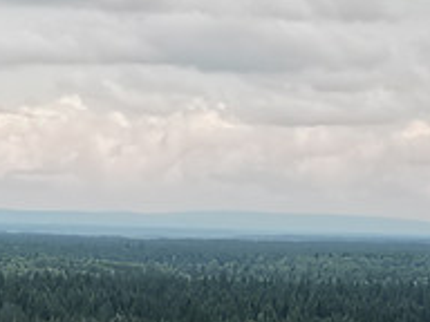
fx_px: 4546
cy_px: 253
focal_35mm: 366
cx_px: -47
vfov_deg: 4.1
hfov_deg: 5.4
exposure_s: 1/536
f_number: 2.4
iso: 50
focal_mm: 7.48
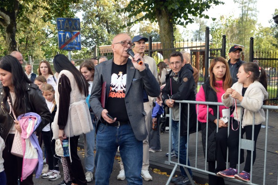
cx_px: 79
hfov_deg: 43.5
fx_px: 340
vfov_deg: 30.4
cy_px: 119
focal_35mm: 44
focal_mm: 20
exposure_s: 1/125
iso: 220
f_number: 5.6
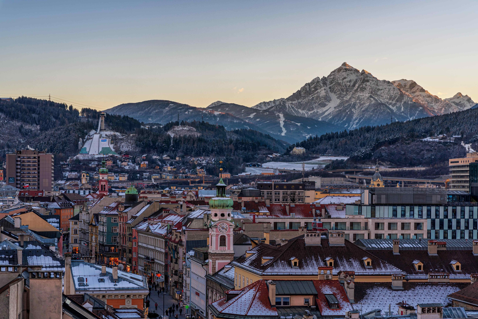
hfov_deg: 28.8
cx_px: 239
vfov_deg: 19.5
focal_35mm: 70
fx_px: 930
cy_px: 160
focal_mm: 70
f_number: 8
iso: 100
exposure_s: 1/80
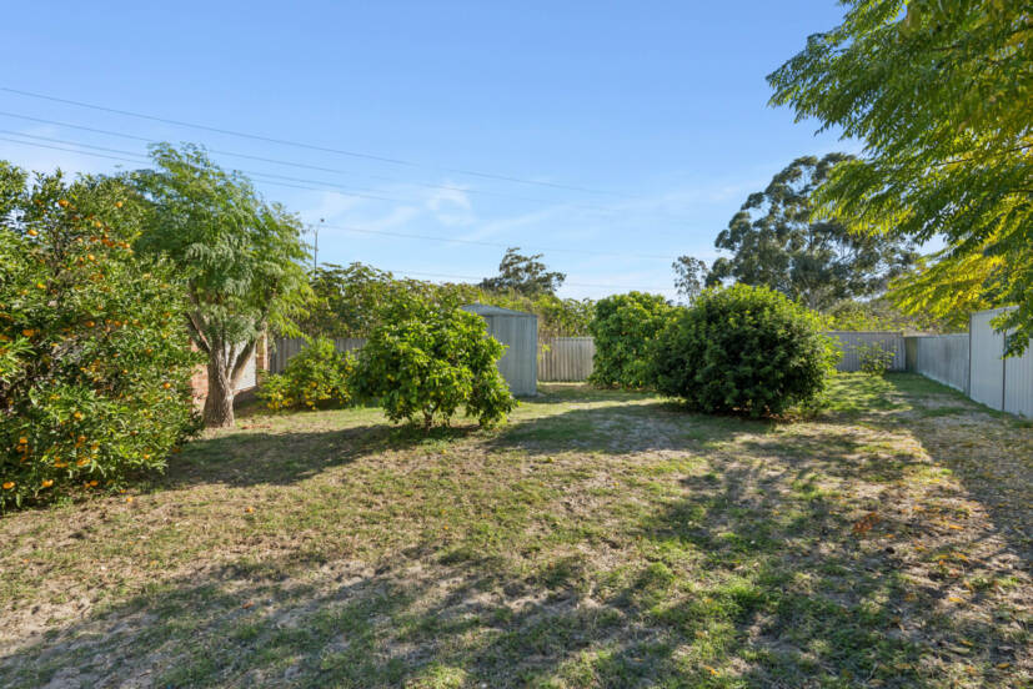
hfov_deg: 96.7
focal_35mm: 16
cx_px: 516
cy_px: 344
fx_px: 459
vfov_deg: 73.8
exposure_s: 1/800
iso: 500
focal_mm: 16
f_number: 8
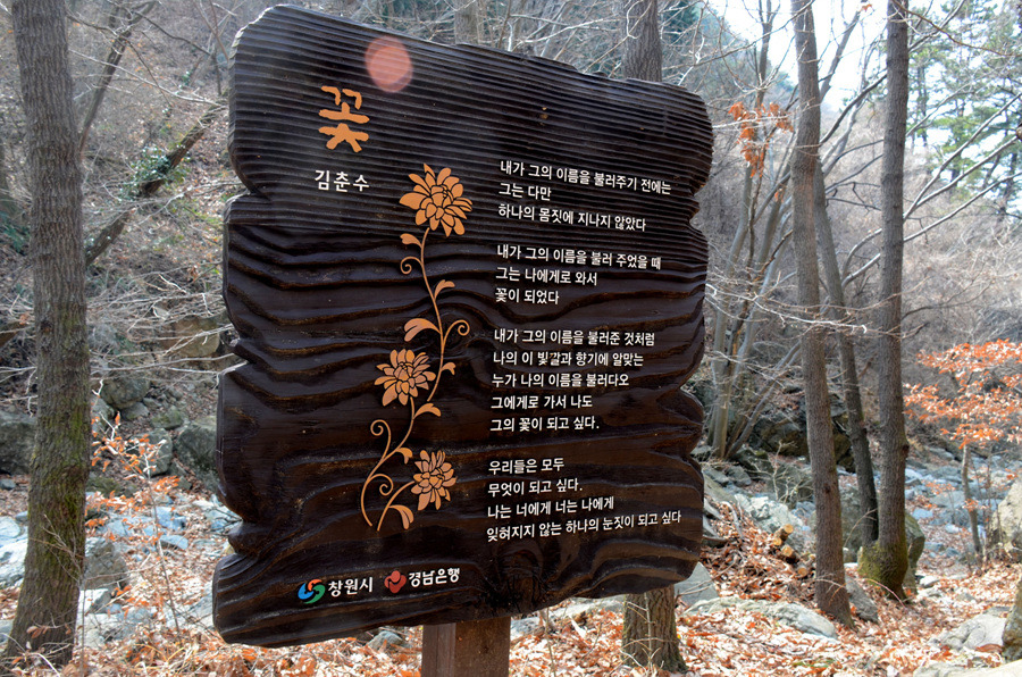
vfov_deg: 36.7
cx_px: 511
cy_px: 338
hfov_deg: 53.2
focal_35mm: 36
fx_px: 1020
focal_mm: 24
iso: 100
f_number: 7.1
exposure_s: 1/20
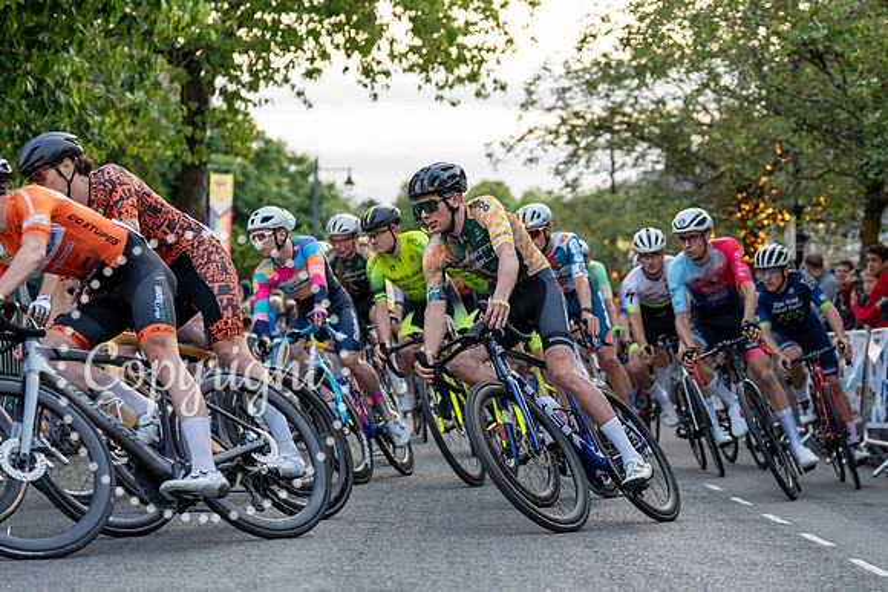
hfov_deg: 24.8
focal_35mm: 82
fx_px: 2021
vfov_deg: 16.7
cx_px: 519
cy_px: 246
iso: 1000
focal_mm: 70
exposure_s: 1/800
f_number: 2.8
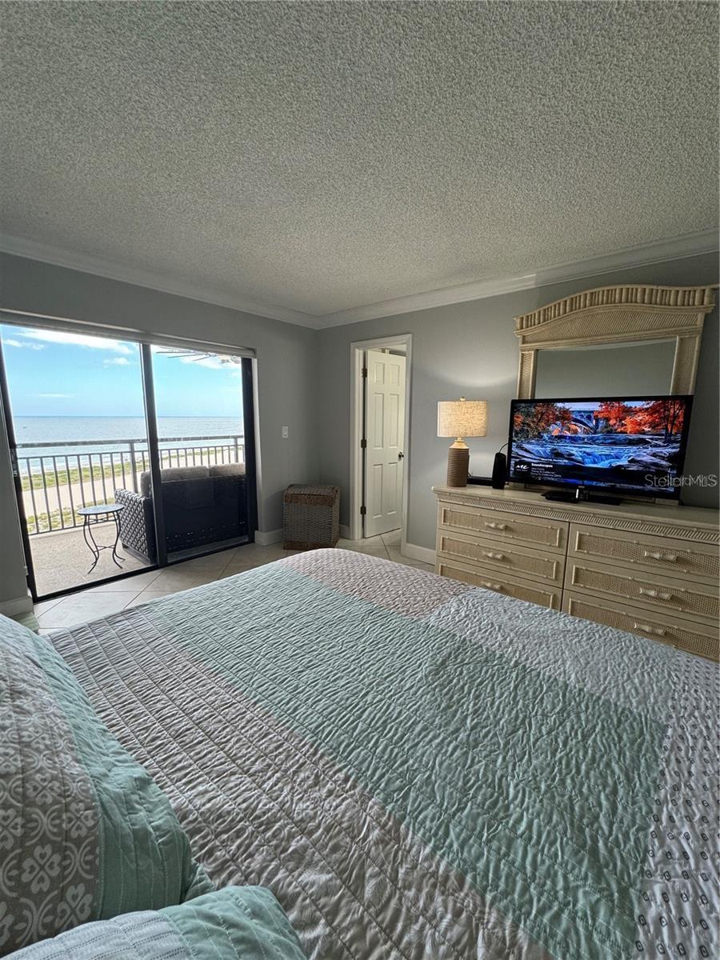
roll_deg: +0.8
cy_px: 480
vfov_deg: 102.1
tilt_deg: -9.8
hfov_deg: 85.7
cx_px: 360
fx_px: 388
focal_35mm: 14
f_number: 2.2
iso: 125
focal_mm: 2.22
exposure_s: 1/120
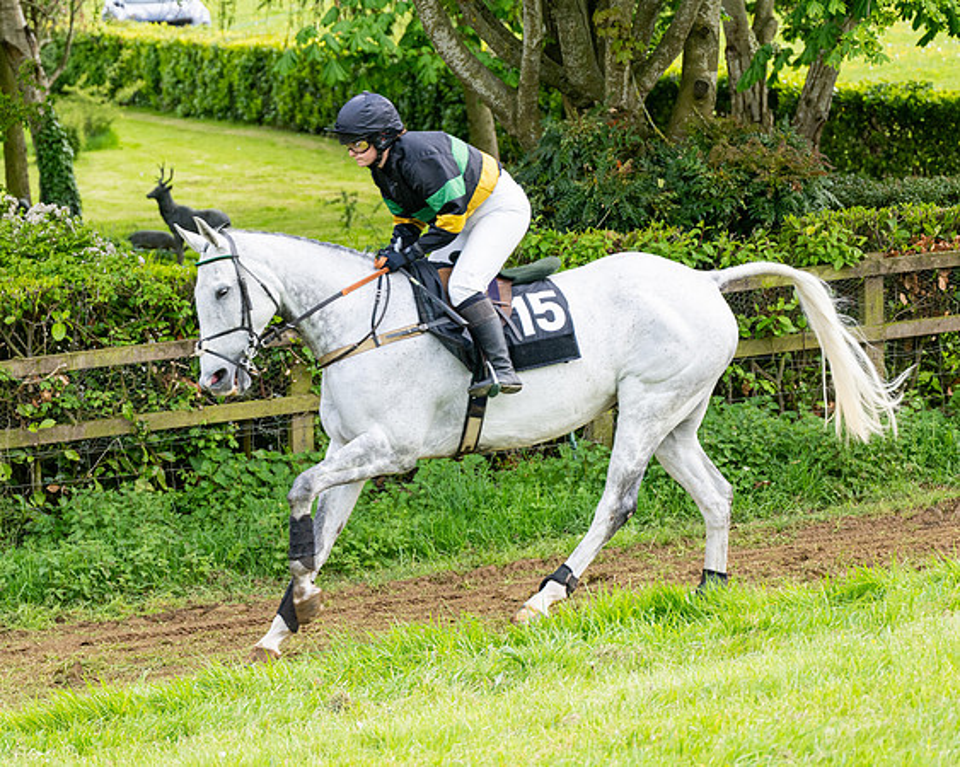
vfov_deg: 10.6
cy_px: 436
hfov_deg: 13.2
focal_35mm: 146
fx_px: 4150
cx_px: 590
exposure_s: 1/1250
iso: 400
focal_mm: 98
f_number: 4
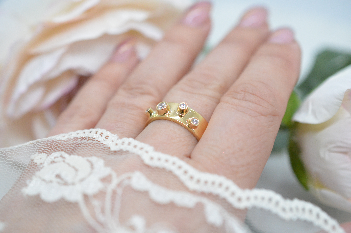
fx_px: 584
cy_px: 116
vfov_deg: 22.5
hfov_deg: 33.5
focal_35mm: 60
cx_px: 176
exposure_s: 1/2000
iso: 3200
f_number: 4
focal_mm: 40
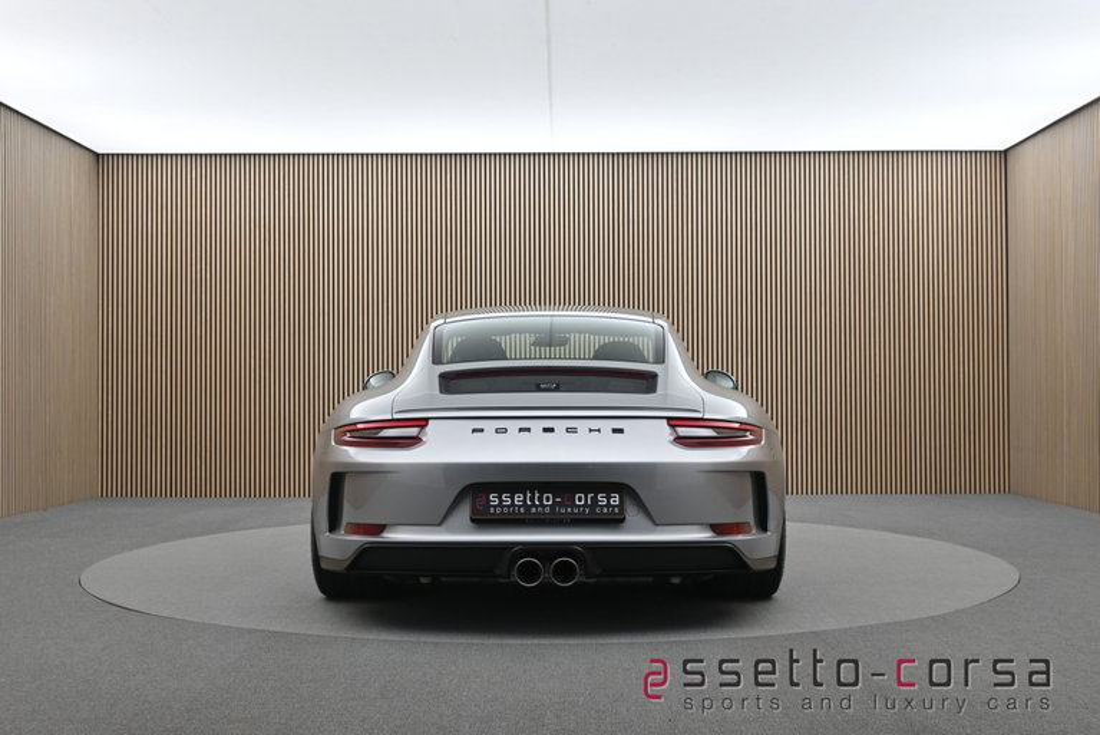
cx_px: 550
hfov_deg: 47.1
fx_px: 1261
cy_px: 368
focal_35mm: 41
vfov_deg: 32.5
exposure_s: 1/40
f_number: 4.5
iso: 400
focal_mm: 27.5
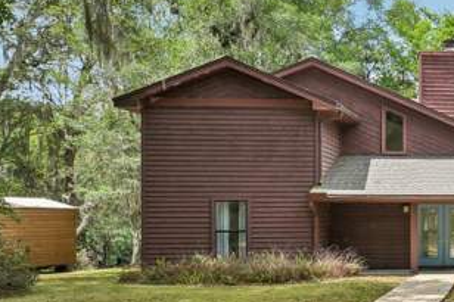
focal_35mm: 52
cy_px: 208
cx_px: 556
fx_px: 655
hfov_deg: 31.5
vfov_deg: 25.8
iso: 100
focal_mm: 20
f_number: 8
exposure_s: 1/180
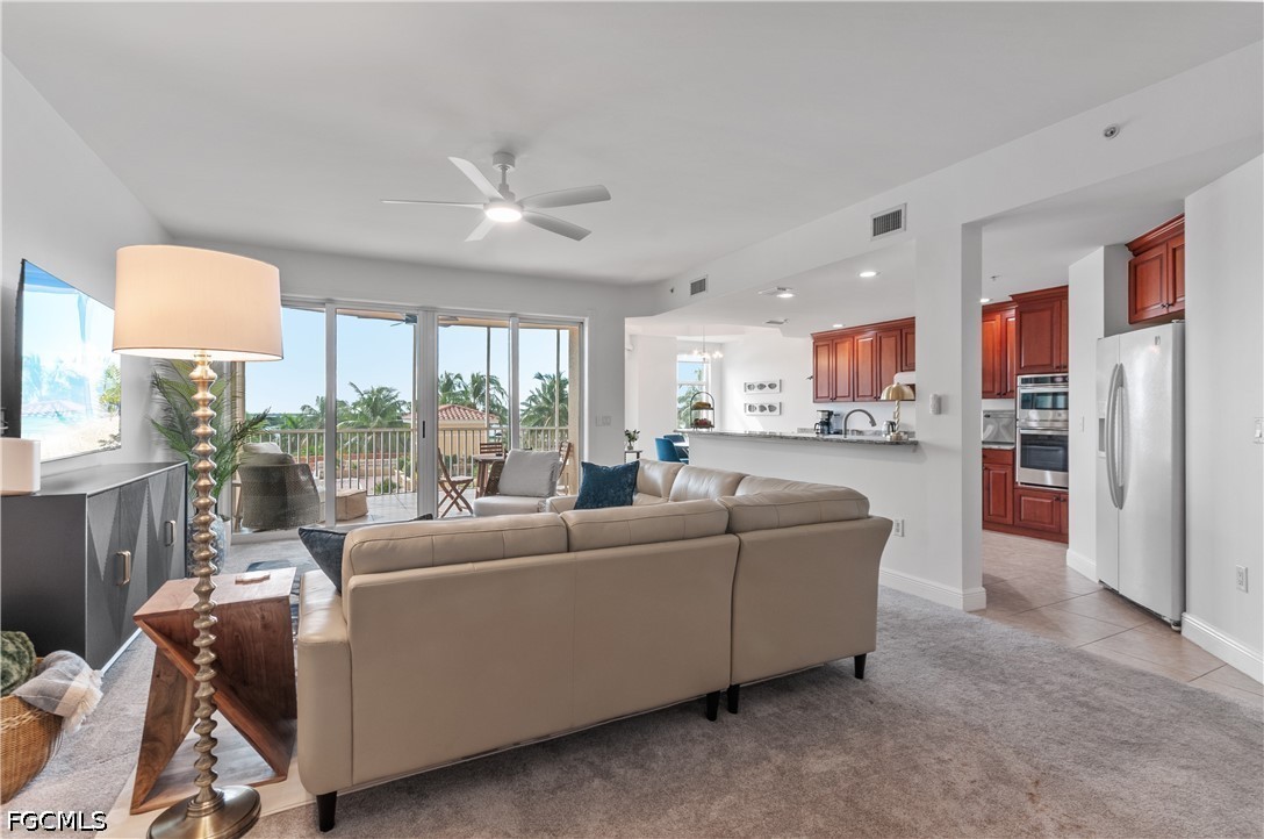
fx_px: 526
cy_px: 420
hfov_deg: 100.5
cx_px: 632
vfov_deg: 77.1
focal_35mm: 15
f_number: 8
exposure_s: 1/4
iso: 200
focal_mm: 10
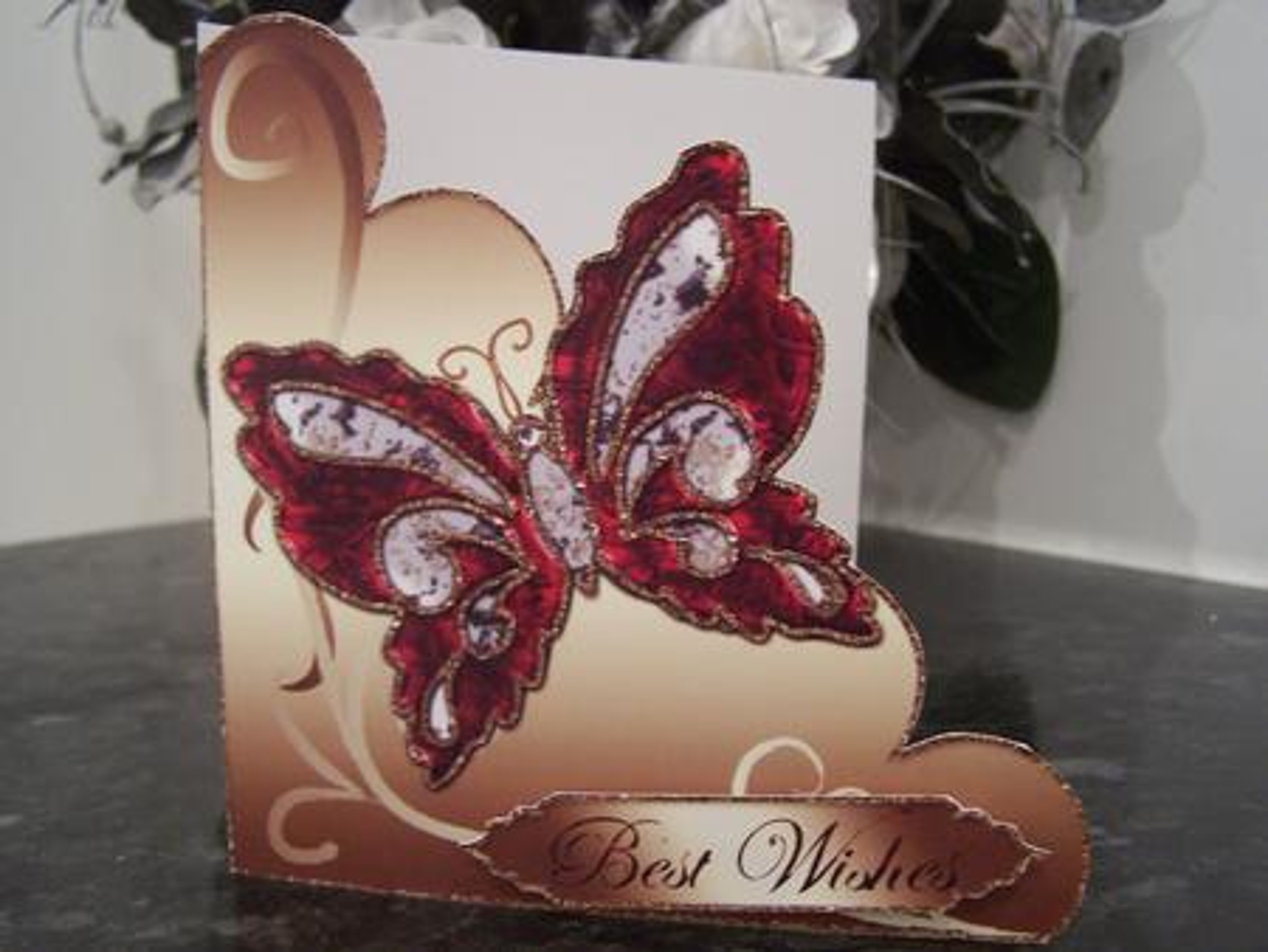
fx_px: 1393
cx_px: 634
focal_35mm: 38
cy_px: 476
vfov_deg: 37.8
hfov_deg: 49.0
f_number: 2.8
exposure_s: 1/8
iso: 140
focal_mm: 6.3
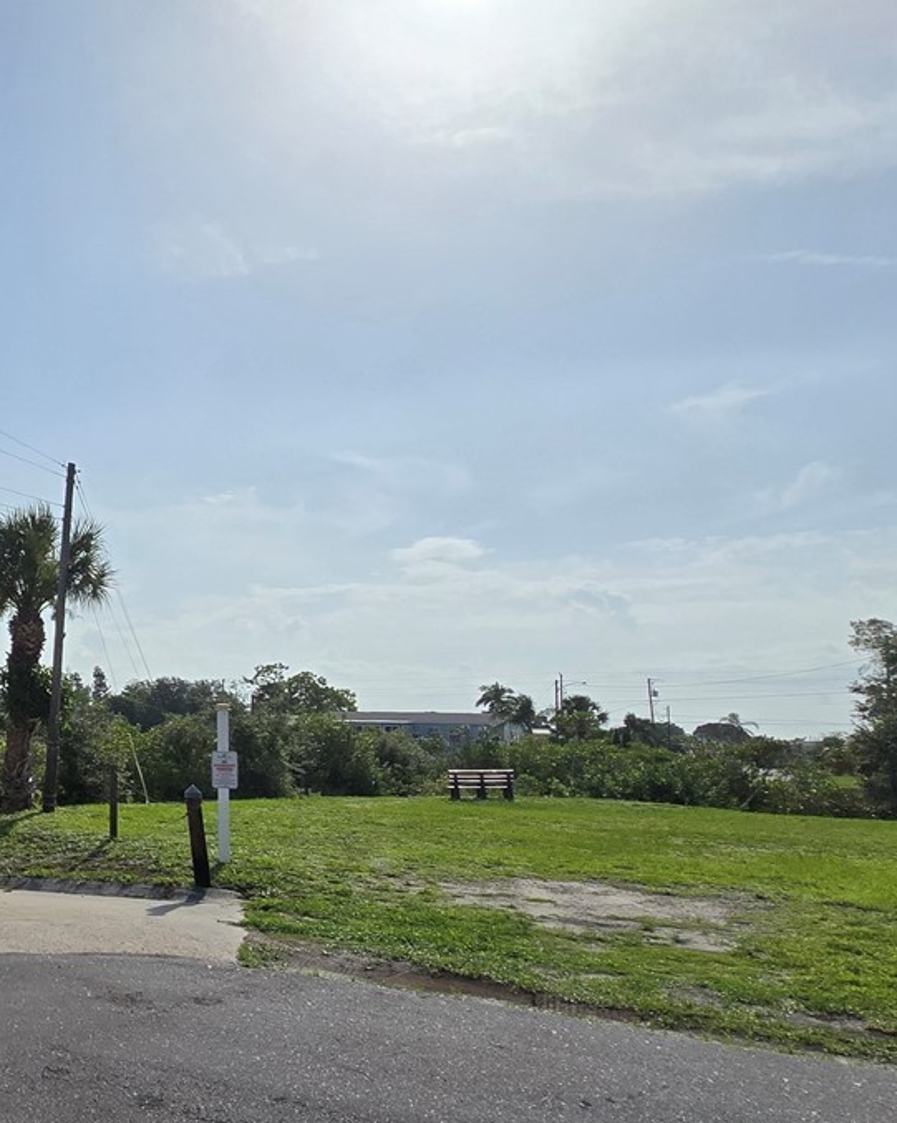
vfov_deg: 58.7
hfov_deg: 35.2
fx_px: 996
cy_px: 619
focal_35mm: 30
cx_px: -240
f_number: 2.2
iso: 50
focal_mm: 2.2
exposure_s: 1/9021
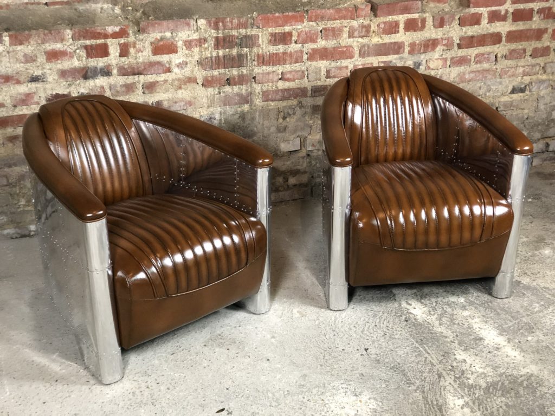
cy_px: 208
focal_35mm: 52
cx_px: 278
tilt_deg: -24.1
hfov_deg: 36.8
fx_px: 834
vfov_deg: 28.0
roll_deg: +1.2
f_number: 2.4
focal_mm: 6
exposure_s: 1/11
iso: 160
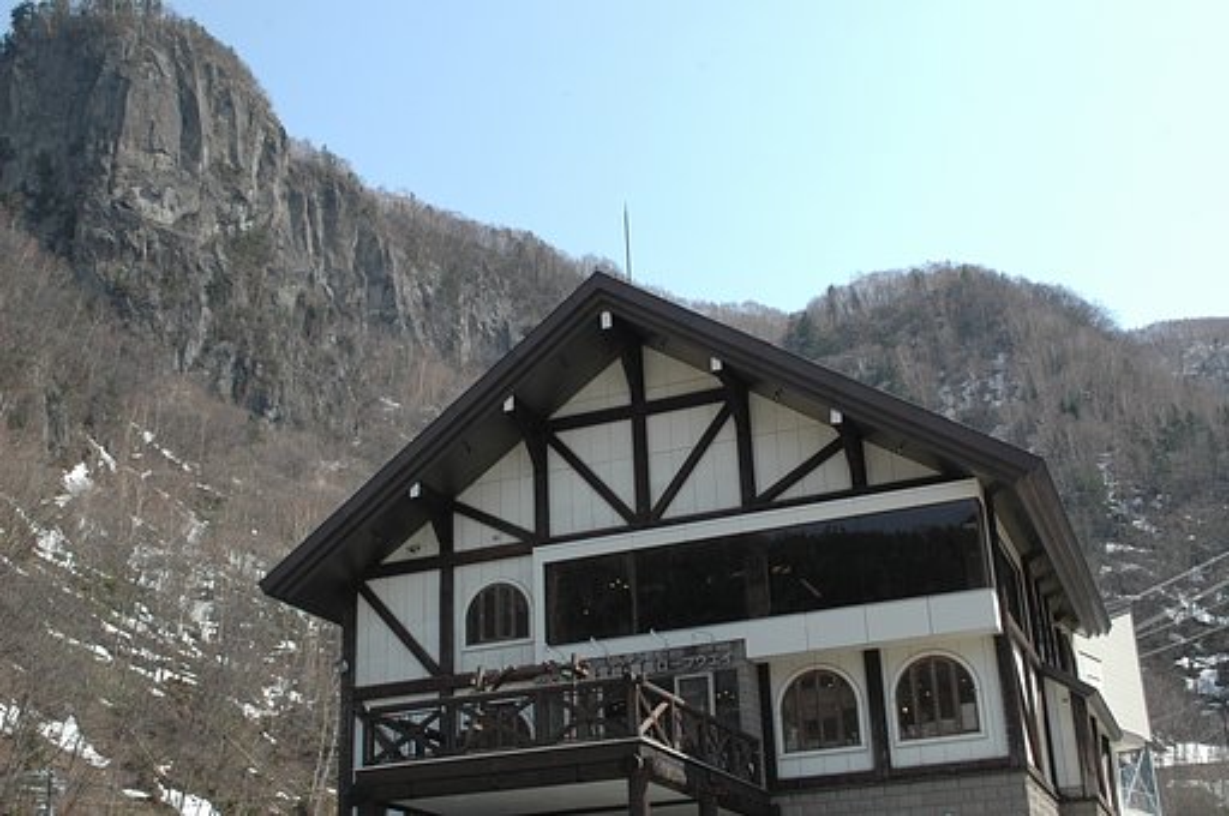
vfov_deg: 29.8
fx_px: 1534
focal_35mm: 45
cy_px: 408
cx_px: 614
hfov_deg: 43.7
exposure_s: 1/320
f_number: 9
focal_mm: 30
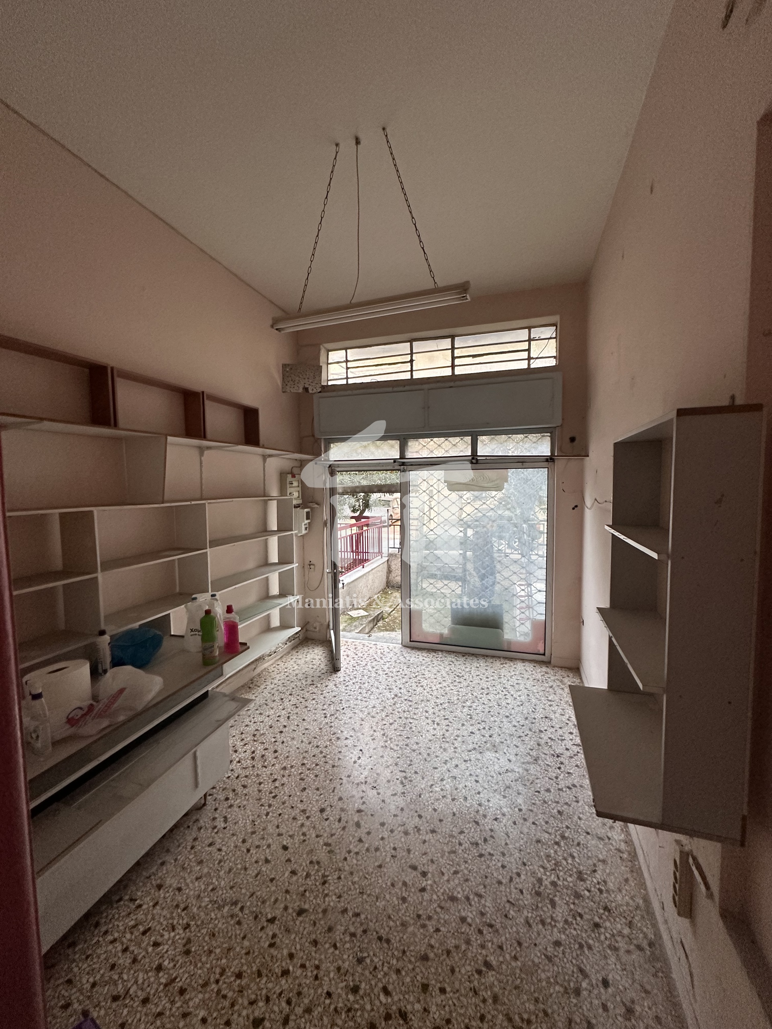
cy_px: 514
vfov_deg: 102.1
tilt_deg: -3.2
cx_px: 386
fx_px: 416
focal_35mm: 14
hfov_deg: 85.7
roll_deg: -0.7
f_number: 2.2
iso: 320
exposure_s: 1/82
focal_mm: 2.22
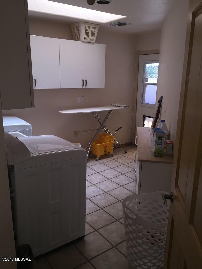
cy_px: 134
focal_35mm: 29
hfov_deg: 48.2
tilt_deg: -13.9
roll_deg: -0.7
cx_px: 101
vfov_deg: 61.7
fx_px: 226
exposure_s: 1/47
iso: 32
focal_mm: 4.15
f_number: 2.2
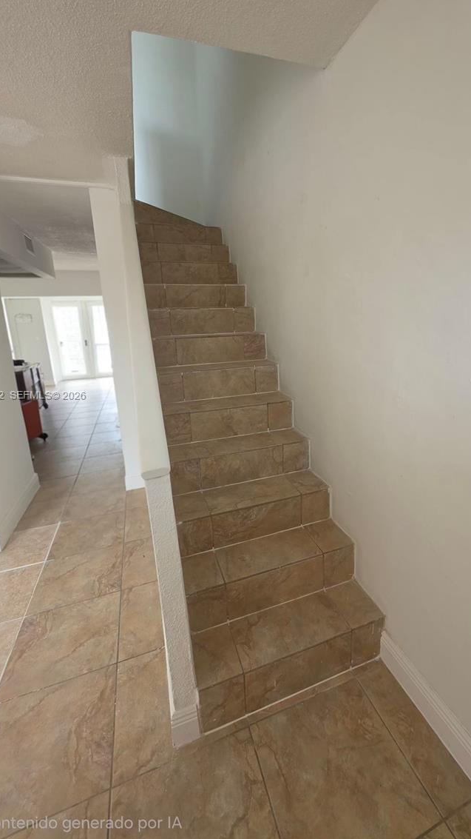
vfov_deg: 102.9
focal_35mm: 15
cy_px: 396
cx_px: 281
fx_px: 333
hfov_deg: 69.8
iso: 100
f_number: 1.9
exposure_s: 1/120
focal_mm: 2.2
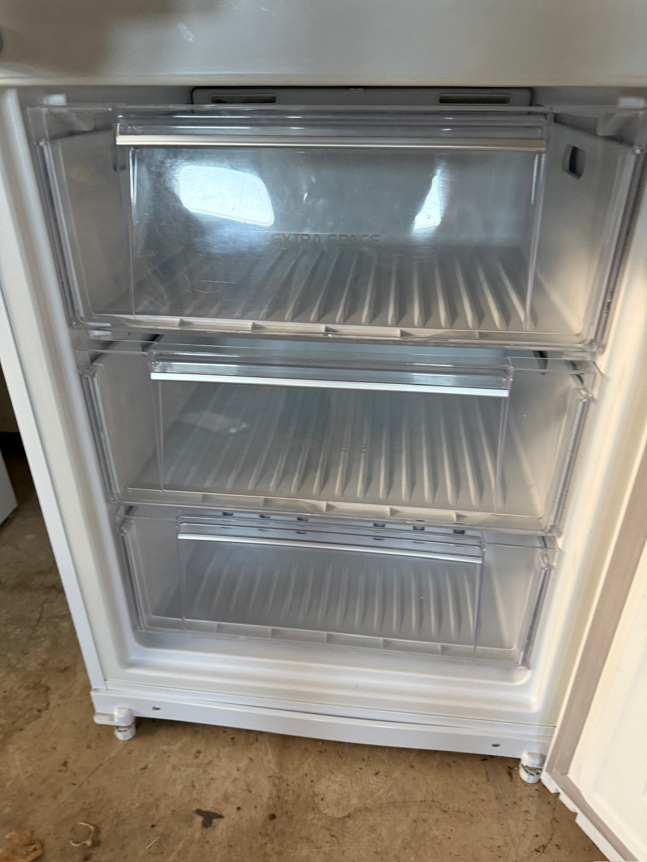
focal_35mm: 24
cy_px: 431
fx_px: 598
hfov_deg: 56.8
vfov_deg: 71.6
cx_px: 324
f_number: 1.78
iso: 320
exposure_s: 1/60
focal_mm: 6.76
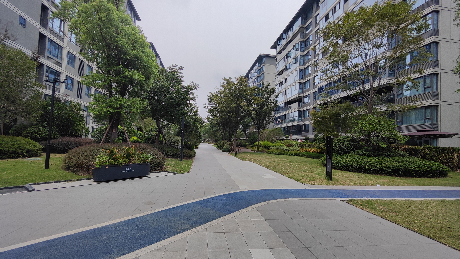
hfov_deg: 92.7
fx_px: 220
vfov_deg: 61.0
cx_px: 232
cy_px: 134
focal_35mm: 18
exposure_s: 1/1042
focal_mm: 2.13
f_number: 2.4
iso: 50
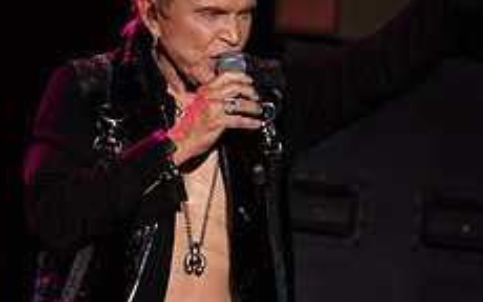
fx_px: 27288
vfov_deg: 0.6
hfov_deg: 1.0
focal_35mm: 2072
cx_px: 123
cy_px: 111
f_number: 6.3
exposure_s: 1/250
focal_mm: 600
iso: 2500
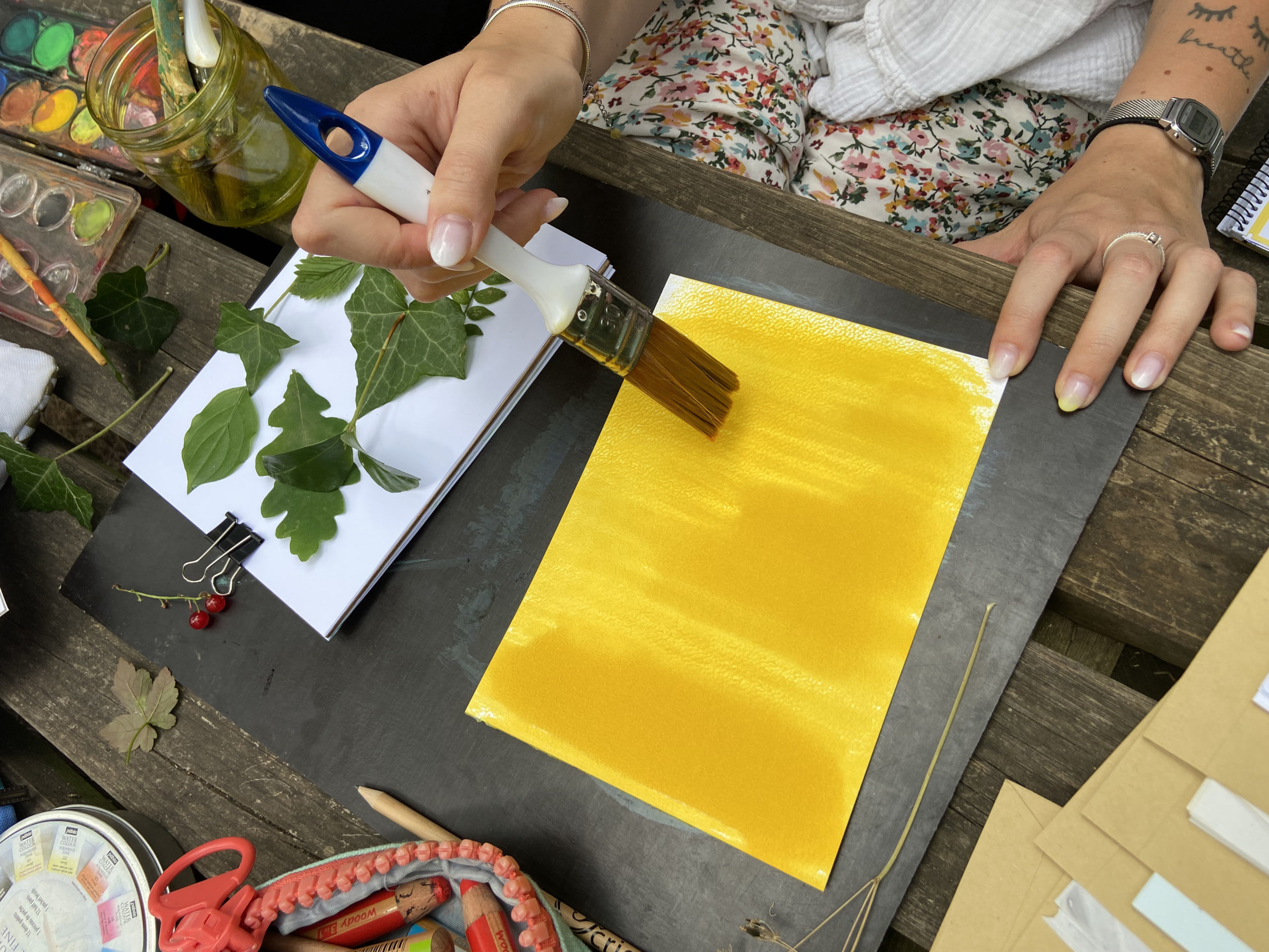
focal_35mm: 26
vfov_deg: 53.1
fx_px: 953
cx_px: 634
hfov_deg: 67.3
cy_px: 476
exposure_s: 1/666
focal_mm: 4.25
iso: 32
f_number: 1.8
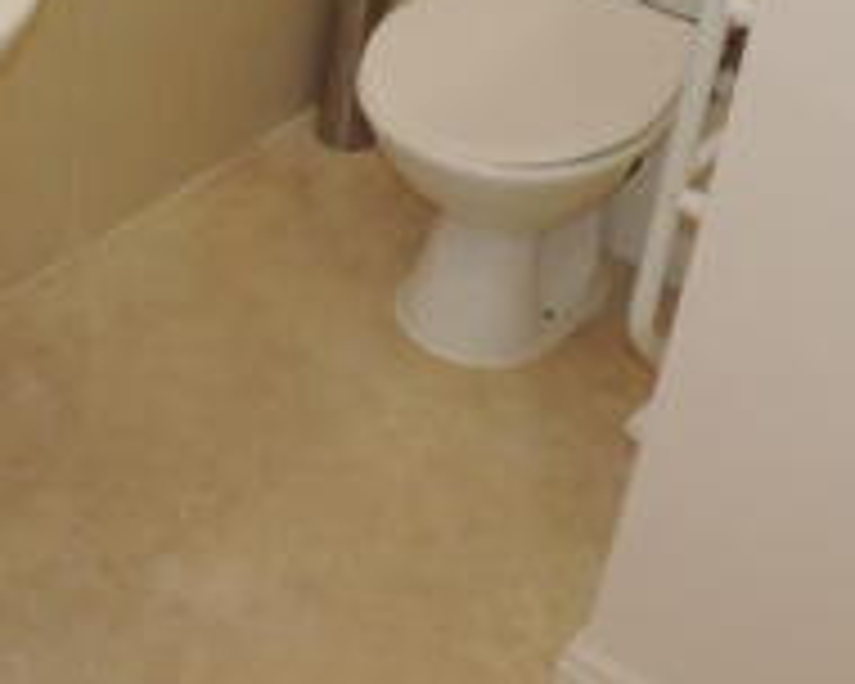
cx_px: 52
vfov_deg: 20.2
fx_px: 1822
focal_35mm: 72
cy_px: -83
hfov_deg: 25.4
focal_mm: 4.3
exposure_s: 1/40
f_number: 3
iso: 320
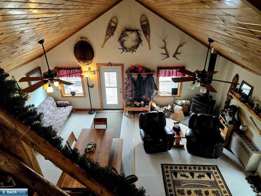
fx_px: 173
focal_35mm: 23
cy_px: 98
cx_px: 130
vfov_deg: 58.9
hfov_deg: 73.9
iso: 320
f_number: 1.7
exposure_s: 1/120
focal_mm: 6.3
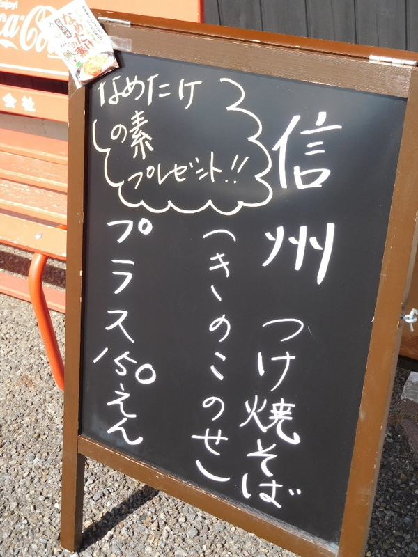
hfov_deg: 29.1
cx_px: 209
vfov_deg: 38.2
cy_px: 278
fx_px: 805
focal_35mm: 50
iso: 125
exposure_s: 1/400
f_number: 4.1
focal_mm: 8.9
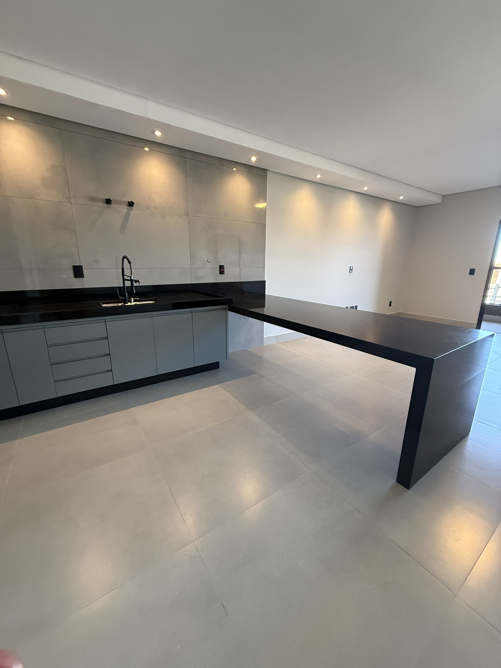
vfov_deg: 102.1
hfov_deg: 85.7
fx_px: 270
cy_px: 334
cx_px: 250
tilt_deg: -13.4
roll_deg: -1.3
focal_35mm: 14
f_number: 2.2
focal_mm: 2.22
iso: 320
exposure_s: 1/120
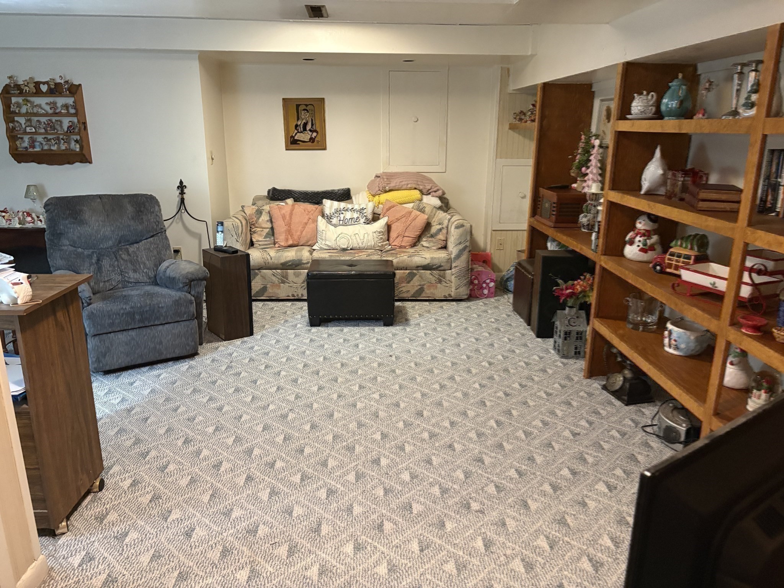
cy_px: 294
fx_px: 589
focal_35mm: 26
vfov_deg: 53.1
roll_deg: -0.5
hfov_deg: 67.3
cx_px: 392
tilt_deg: -15.6
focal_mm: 5.96
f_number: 1.6
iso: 500
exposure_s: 1/30
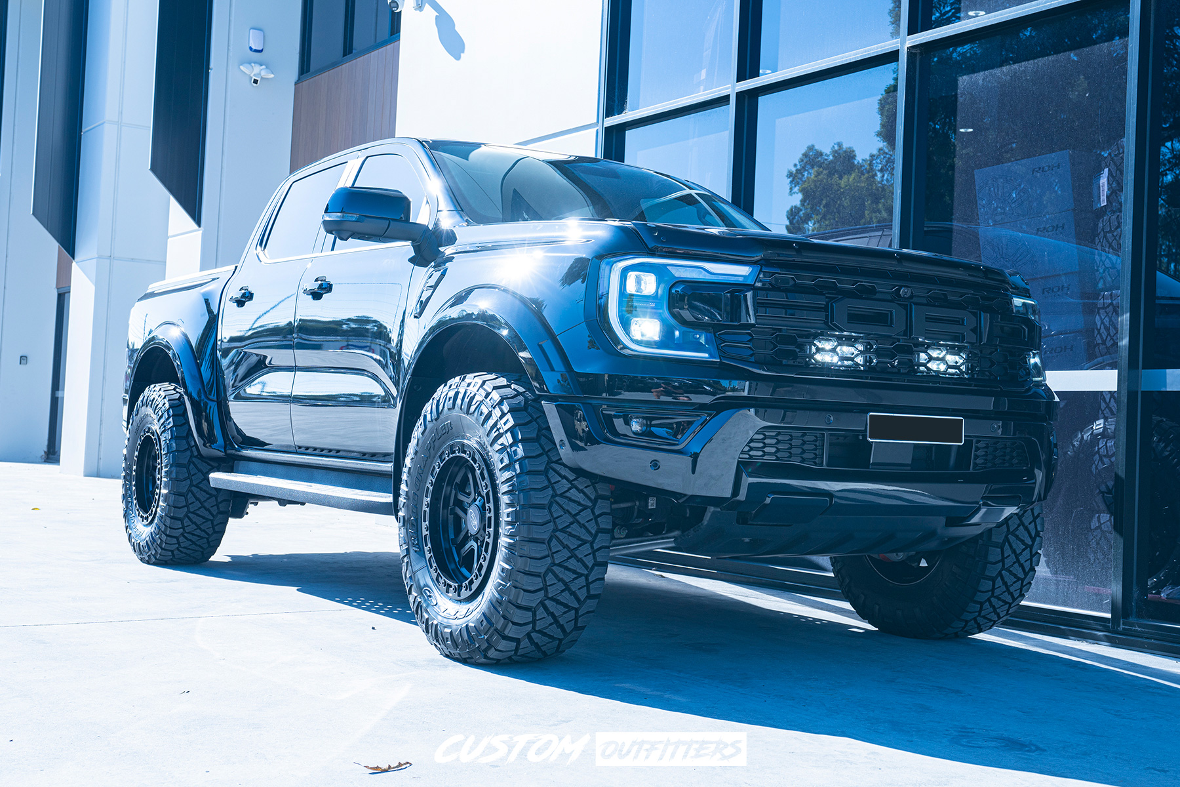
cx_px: 590
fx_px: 1147
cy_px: 394
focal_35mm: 35
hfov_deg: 54.4
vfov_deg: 37.9
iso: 100
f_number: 5.6
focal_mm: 35
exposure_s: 1/100
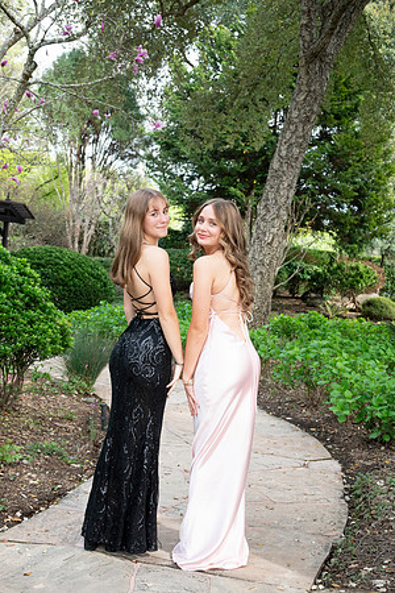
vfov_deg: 42.7
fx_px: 757
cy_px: 296
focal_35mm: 46
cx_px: 198
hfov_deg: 29.2
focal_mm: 46
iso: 1250
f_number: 7.1
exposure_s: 1/800
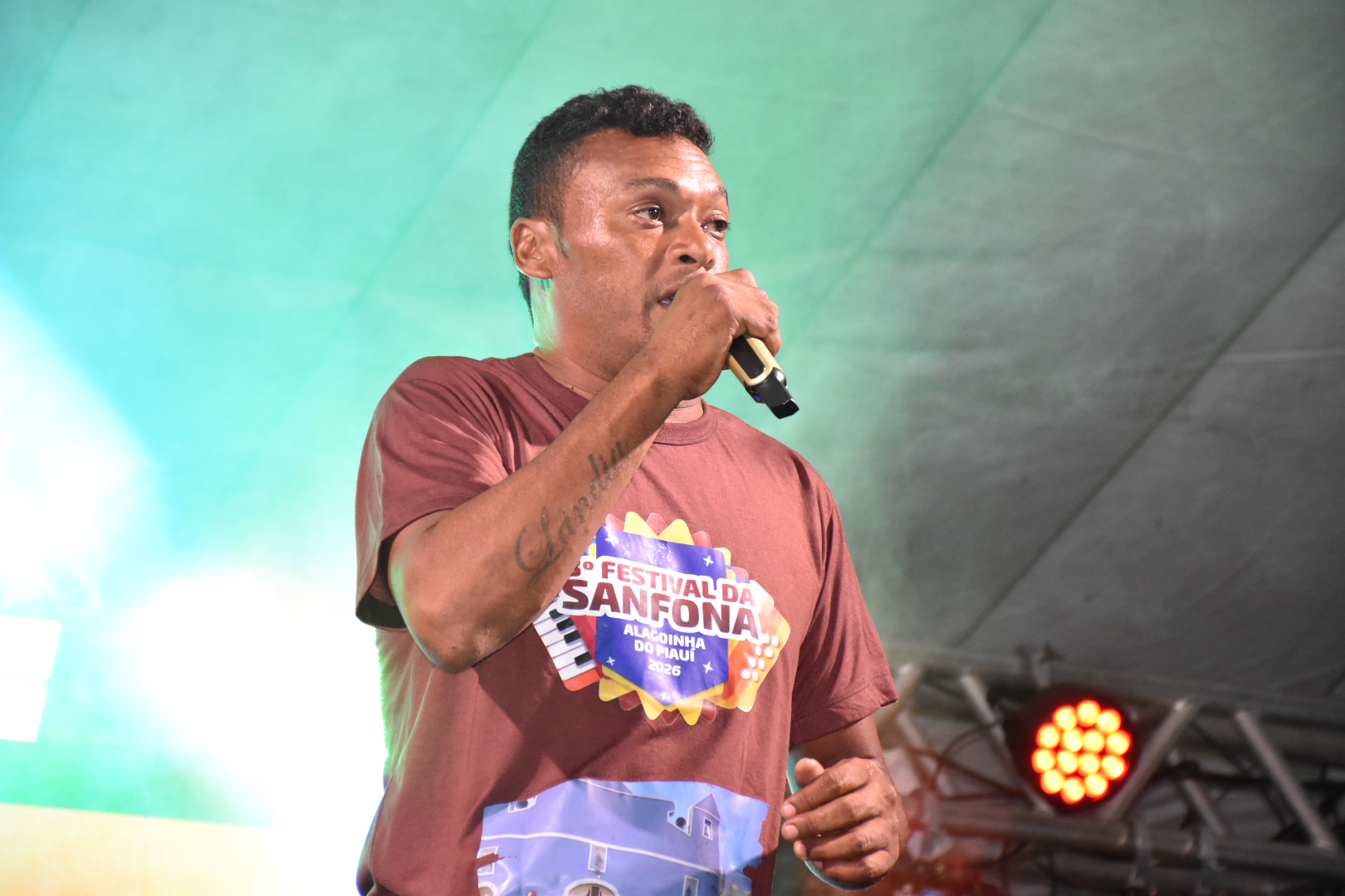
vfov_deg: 8.7
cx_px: 672
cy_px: 448
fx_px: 5884
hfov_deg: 13.0
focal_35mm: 158
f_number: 5.6
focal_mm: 105
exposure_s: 1/100
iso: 2500
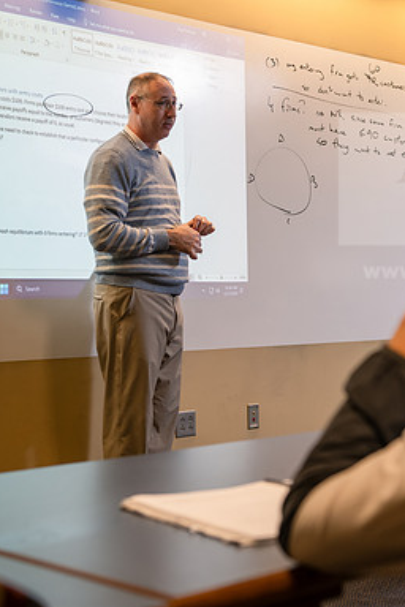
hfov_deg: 19.9
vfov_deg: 29.7
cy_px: 304
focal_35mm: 68
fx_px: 1147
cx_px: 291
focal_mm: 45
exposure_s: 1/160
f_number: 3.5
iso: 800
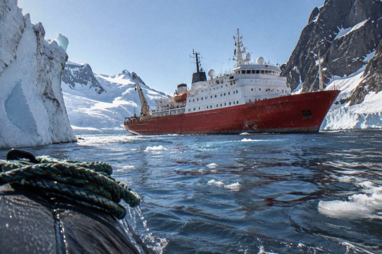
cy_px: 127
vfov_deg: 53.1
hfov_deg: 73.8
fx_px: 255
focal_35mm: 24
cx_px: 191
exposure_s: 1/500
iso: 200
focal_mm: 24
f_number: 4
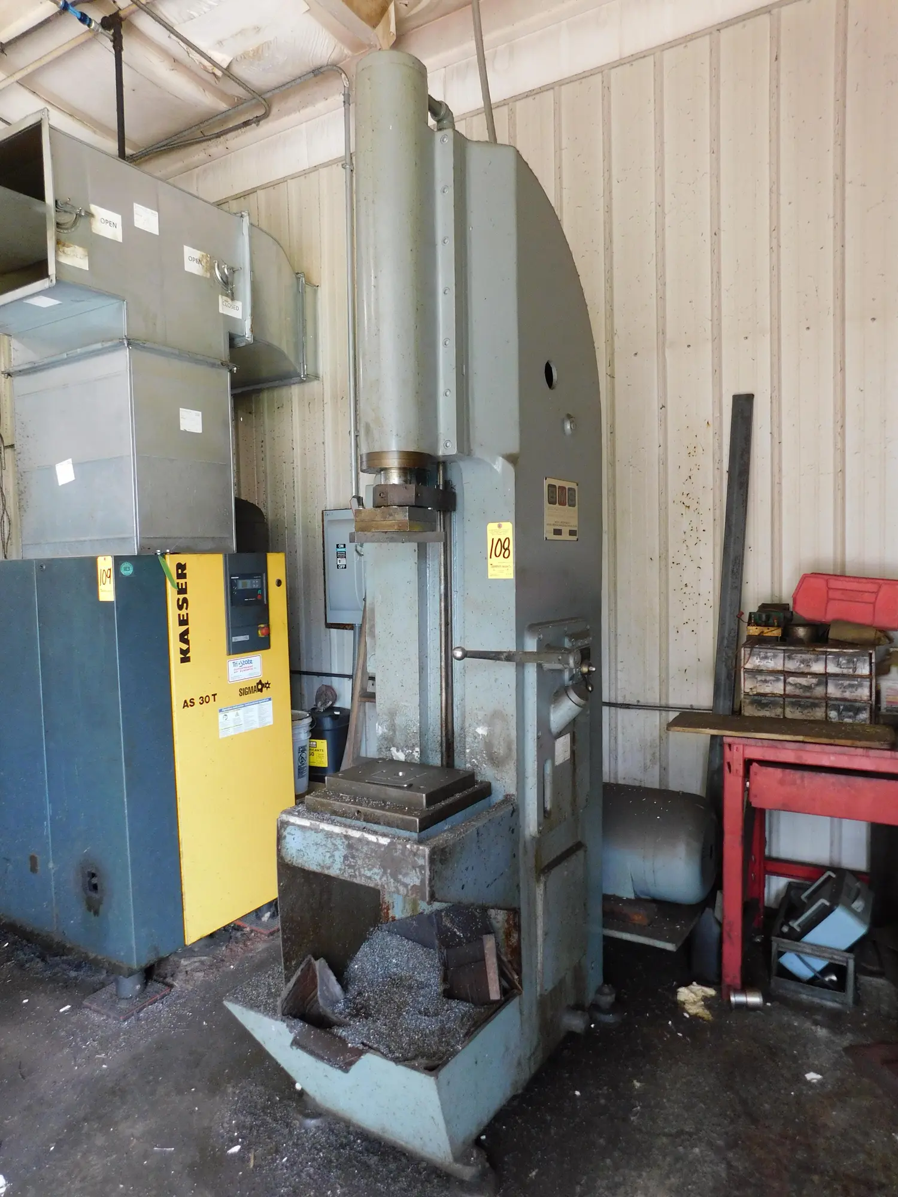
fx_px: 796
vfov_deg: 73.9
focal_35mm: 23
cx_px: 449
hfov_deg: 58.9
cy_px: 598
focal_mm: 4
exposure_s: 1/30
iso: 250
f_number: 3
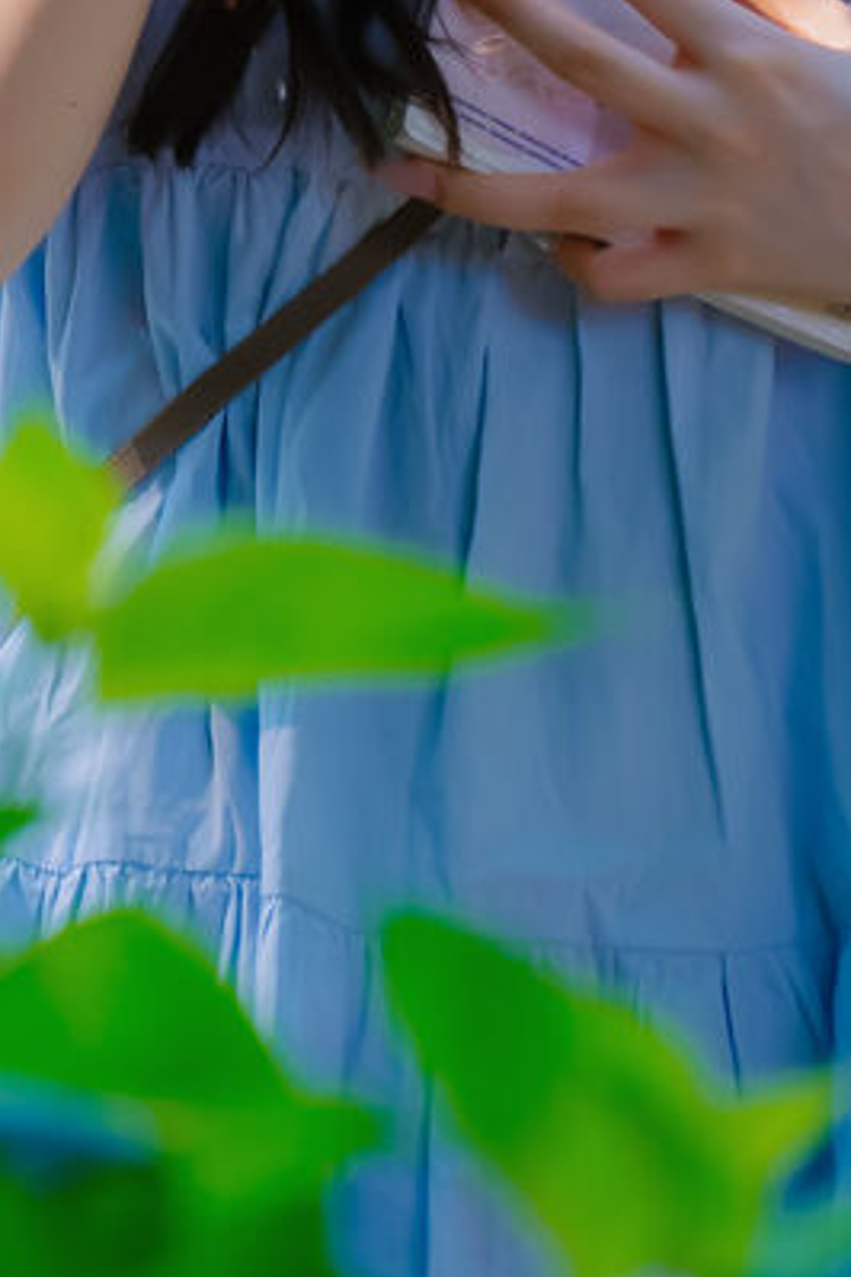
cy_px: -154
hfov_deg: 2.0
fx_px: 23968
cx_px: -51
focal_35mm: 676
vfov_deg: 3.0
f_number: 2.8
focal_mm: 150
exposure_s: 1/400
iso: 100
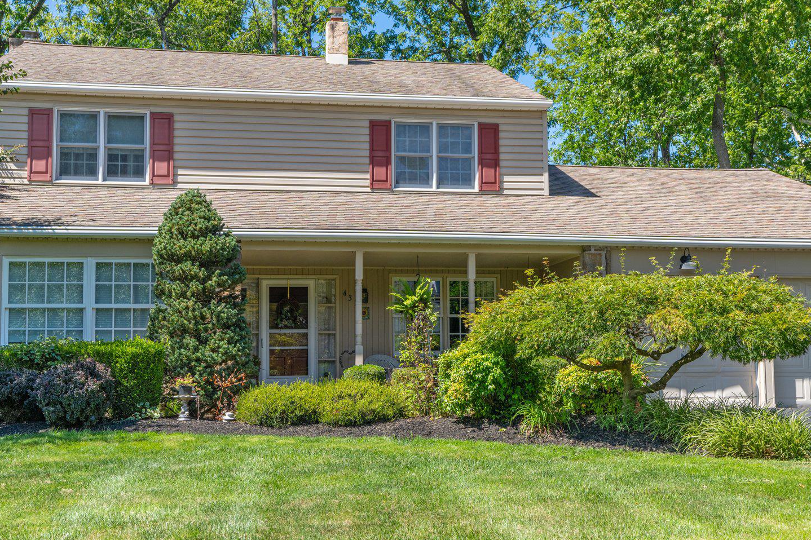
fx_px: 1058
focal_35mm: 47
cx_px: 432
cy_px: 294
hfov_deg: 41.9
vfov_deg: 28.6
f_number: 8
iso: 320
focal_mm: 33
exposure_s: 1/320
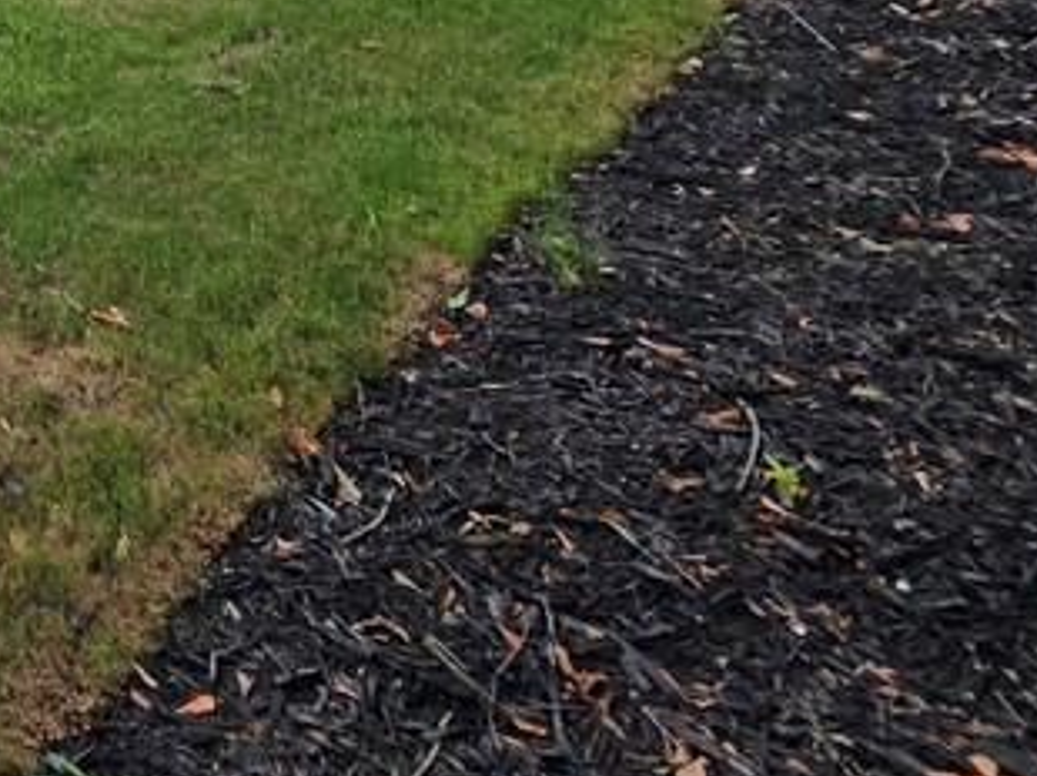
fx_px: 1287
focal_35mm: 43
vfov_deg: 26.9
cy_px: -294
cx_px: -472
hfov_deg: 29.4
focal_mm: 2.2
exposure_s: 1/409
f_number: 2.2
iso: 50
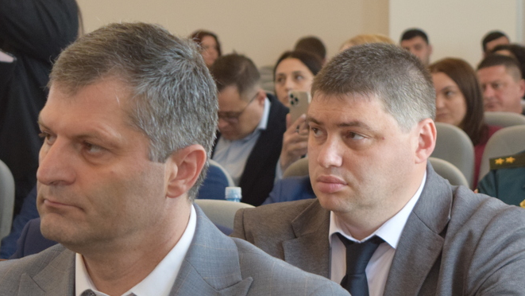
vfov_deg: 11.6
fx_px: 1457
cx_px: 231
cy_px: 208
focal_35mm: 105
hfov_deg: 20.4
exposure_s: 1/60
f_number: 5.6
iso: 1250
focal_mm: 55
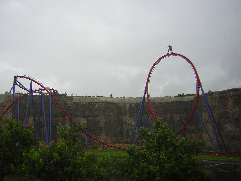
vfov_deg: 39.7
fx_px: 251
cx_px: 120
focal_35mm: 36
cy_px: 90
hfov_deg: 51.4
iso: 50
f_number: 2.6
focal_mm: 4.7
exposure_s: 1/52.6
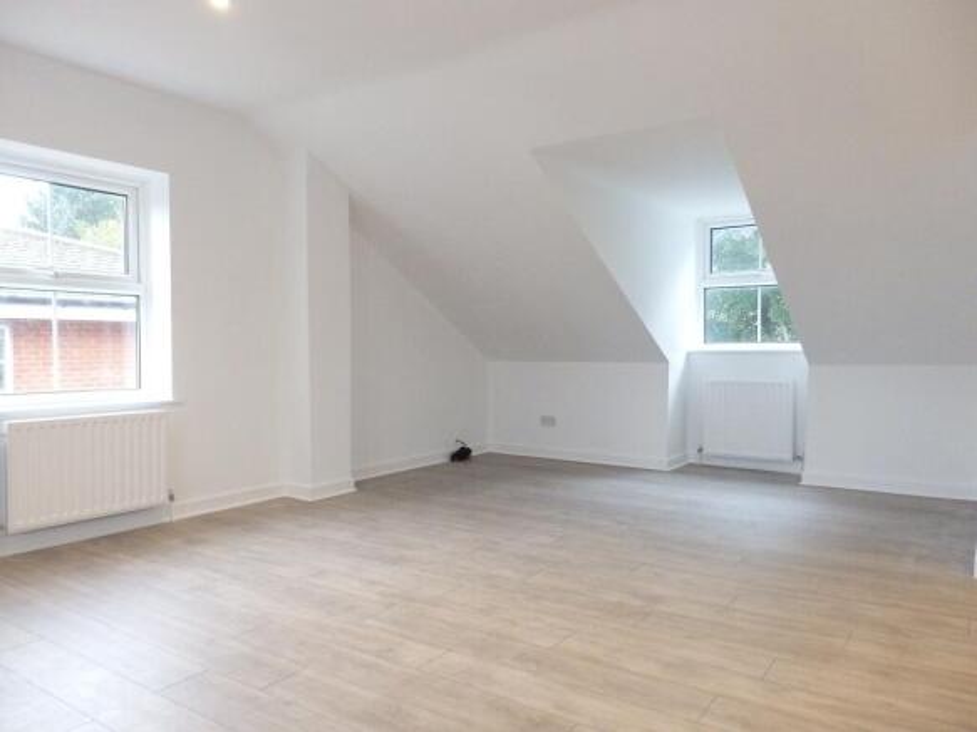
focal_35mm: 25
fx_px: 705
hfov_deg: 69.4
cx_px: 488
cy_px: 366
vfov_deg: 54.9
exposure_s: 1/80
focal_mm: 4.5
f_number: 3
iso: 800
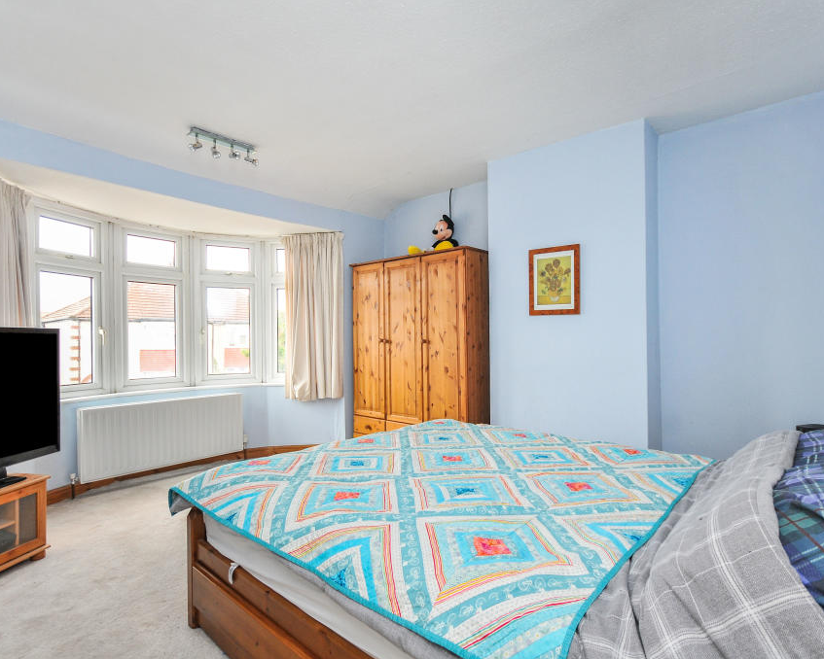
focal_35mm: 17
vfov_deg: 77.0
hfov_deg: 89.6
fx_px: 415
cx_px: 423
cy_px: 330
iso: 400
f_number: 5.6
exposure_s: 1/100
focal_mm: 10
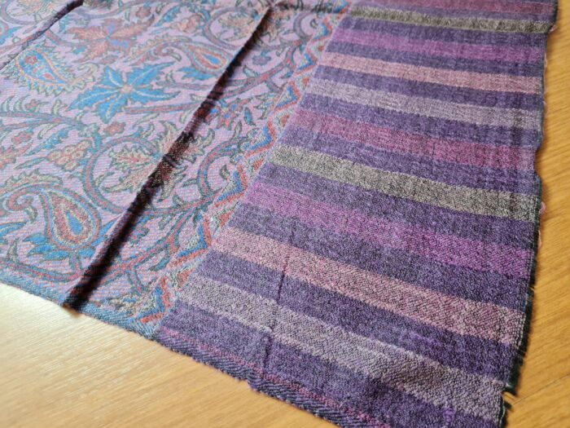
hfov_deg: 67.3
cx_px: 285
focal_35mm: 26
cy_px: 214
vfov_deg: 53.1
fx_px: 428
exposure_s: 1/40
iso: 500
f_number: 1.8
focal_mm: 5.4
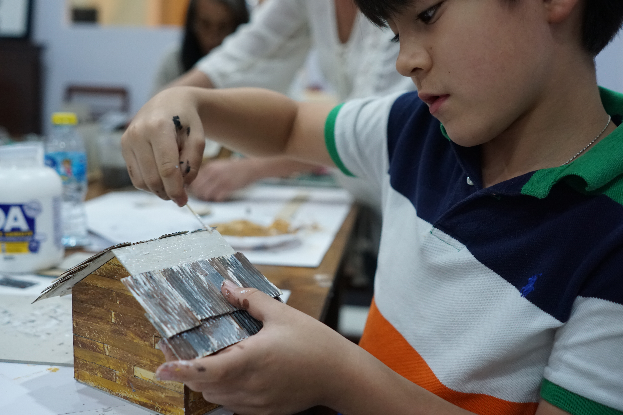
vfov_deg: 31.9
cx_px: 312
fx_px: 727
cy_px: 208
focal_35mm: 42
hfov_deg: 46.4
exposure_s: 1/160
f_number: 2.5
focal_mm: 28
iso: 1600
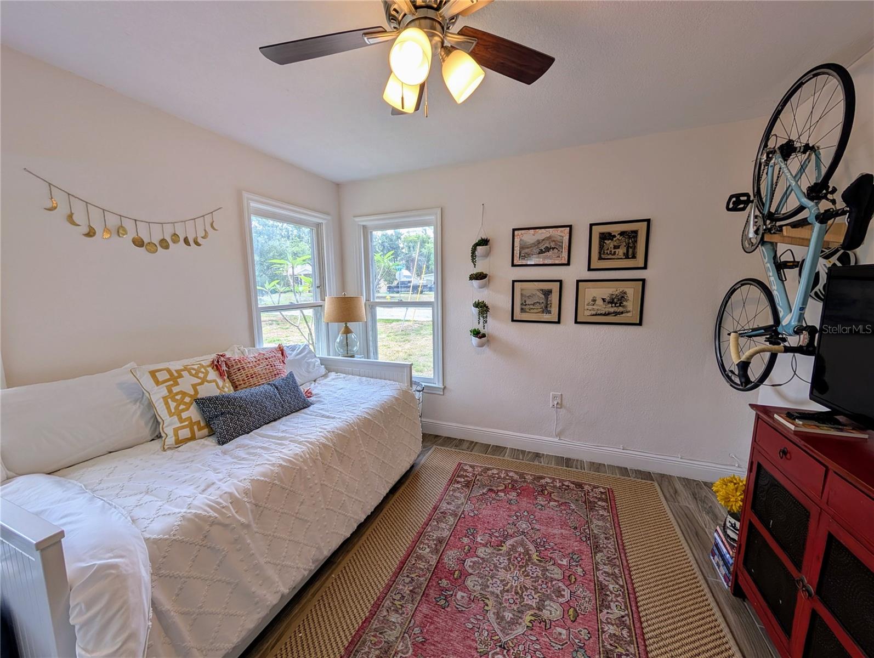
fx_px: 303
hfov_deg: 110.5
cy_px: 329
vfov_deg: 94.6
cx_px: 437
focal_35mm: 12
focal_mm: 2.02
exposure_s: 1/308
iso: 50
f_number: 1.7
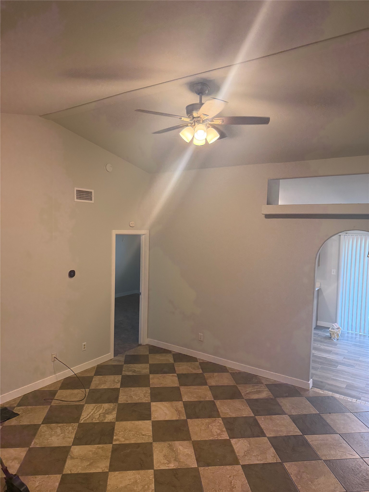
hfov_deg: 56.8
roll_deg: -0.6
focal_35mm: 24
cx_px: 184
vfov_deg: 71.6
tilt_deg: -3.6
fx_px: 341
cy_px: 246
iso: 320
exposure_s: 1/120
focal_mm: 6.76
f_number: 1.78
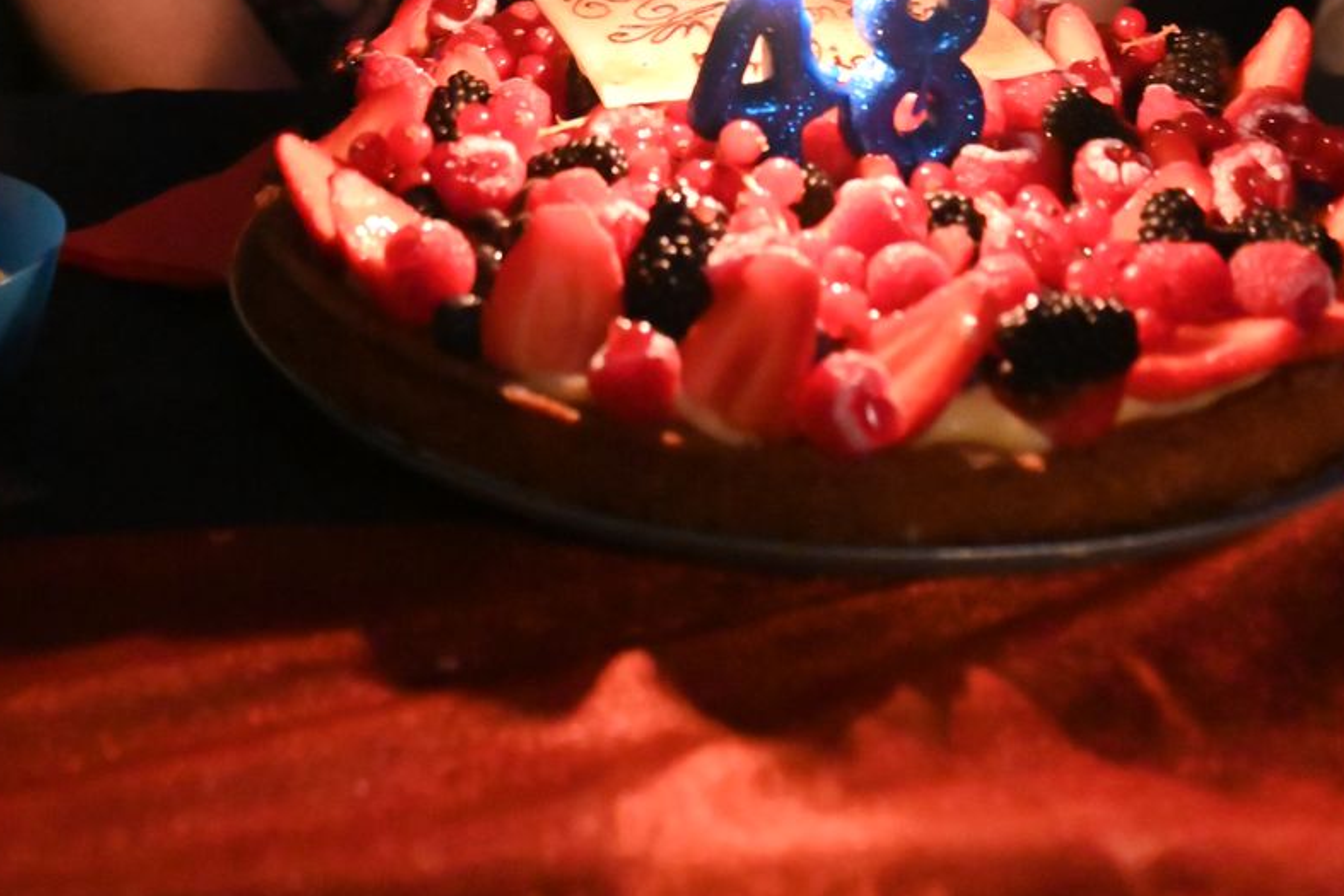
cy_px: -390
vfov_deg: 12.7
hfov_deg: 19.8
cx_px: 570
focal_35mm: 103
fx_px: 3846
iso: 32000
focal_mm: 50
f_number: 4
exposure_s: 1/50
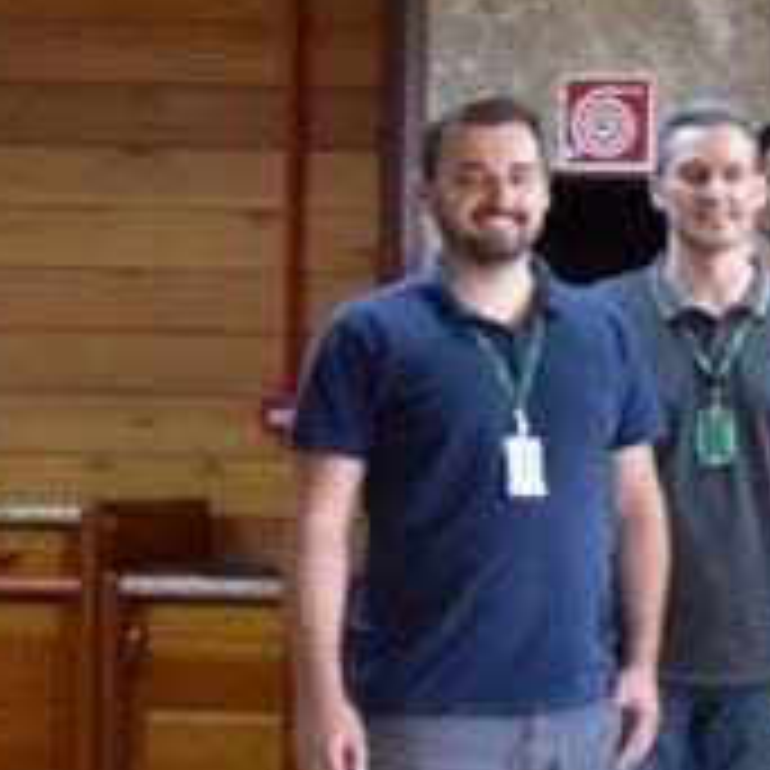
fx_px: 2970
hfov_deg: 12.8
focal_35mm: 118
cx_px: 1558
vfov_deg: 14.8
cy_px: 446
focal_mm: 22
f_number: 3.8
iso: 1250
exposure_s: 1/200
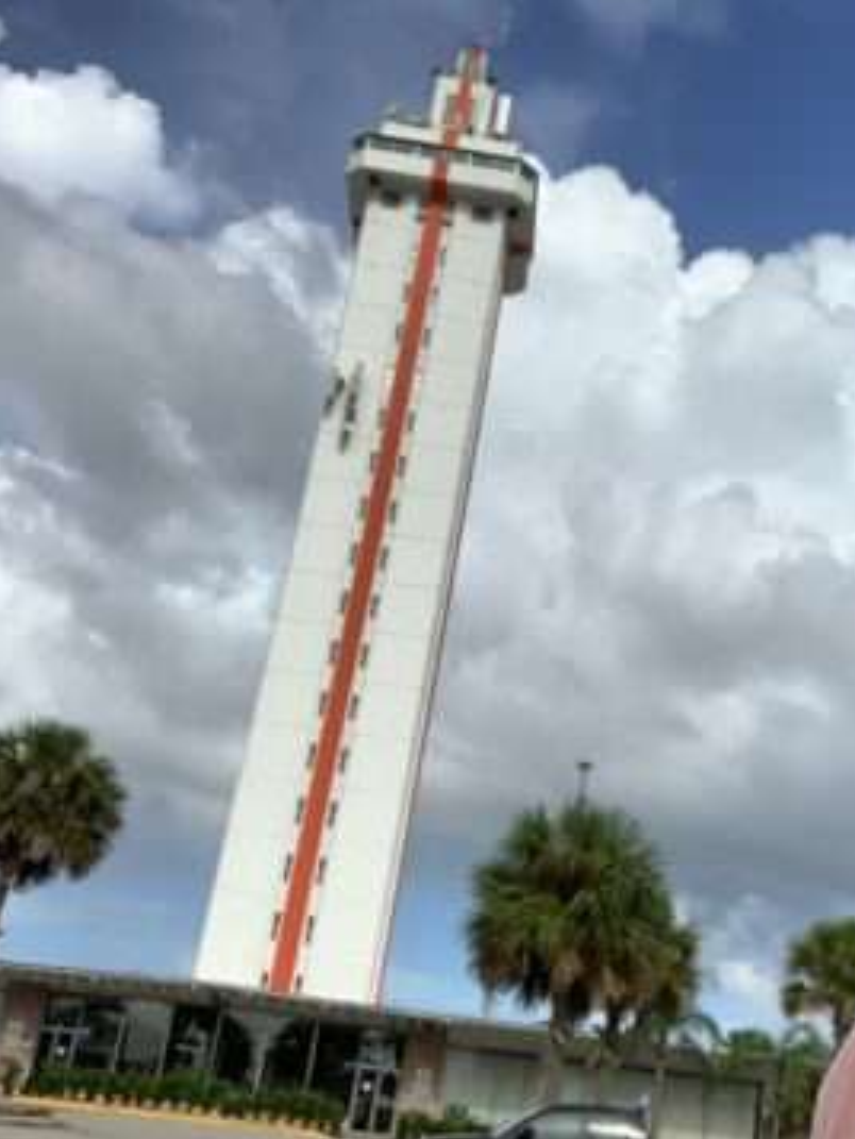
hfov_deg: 32.9
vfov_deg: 43.8
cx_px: 651
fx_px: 1415
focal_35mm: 43
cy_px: 571
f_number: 2.2
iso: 16
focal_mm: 2.87
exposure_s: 1/770
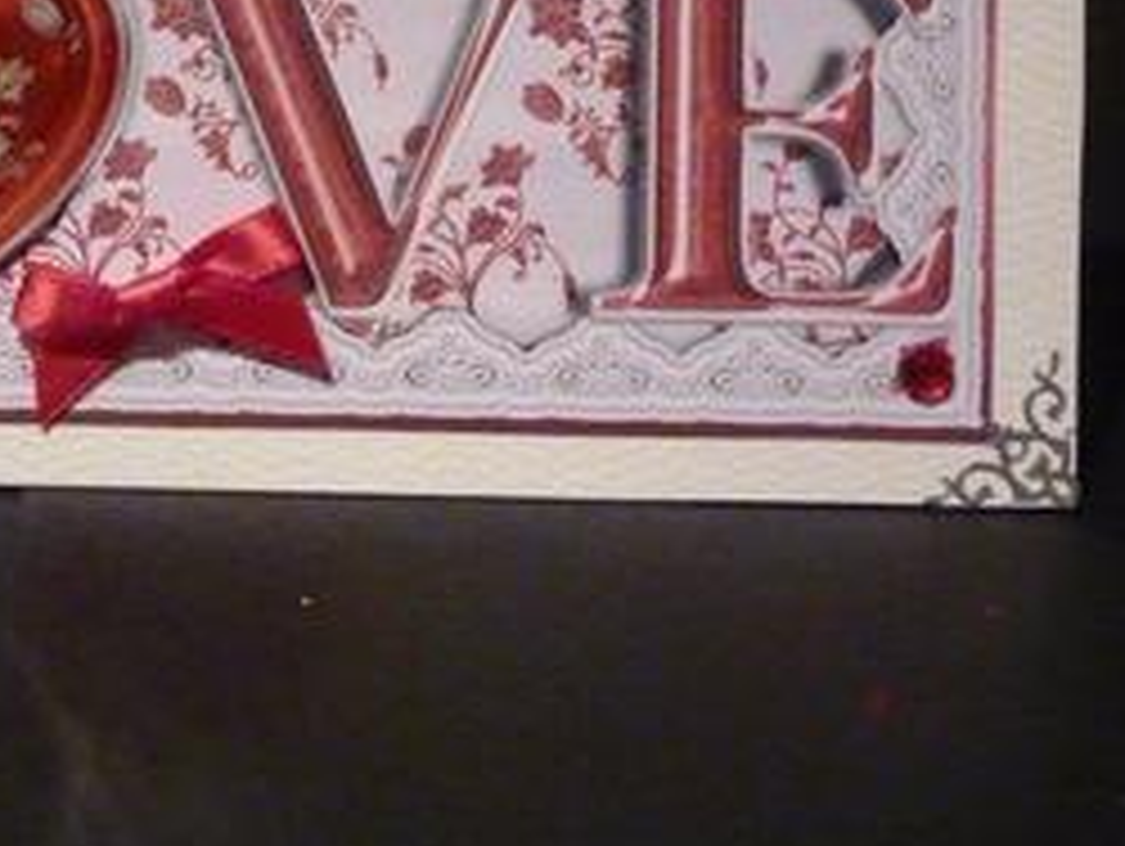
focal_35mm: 81
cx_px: 162
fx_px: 2635
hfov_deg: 23.6
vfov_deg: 18.1
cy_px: 202
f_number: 3.7
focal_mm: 7.3
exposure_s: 1/25
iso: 800
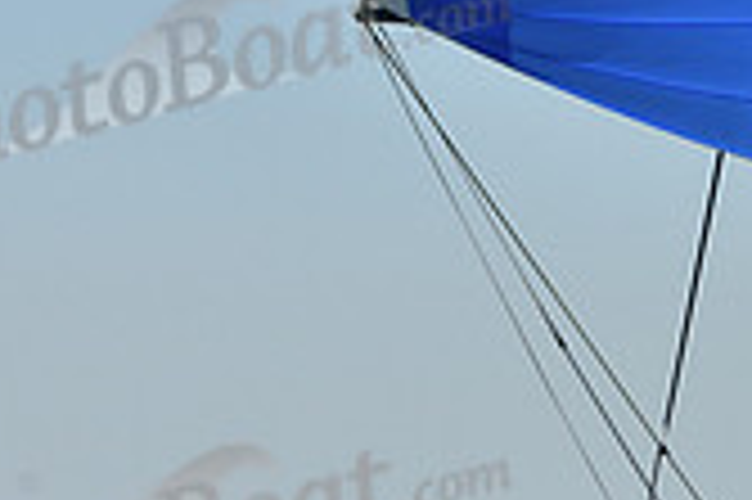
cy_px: 241
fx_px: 8848
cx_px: 747
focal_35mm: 424
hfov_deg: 4.9
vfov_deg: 3.2
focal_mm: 122
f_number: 8
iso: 250
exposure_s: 1/1250
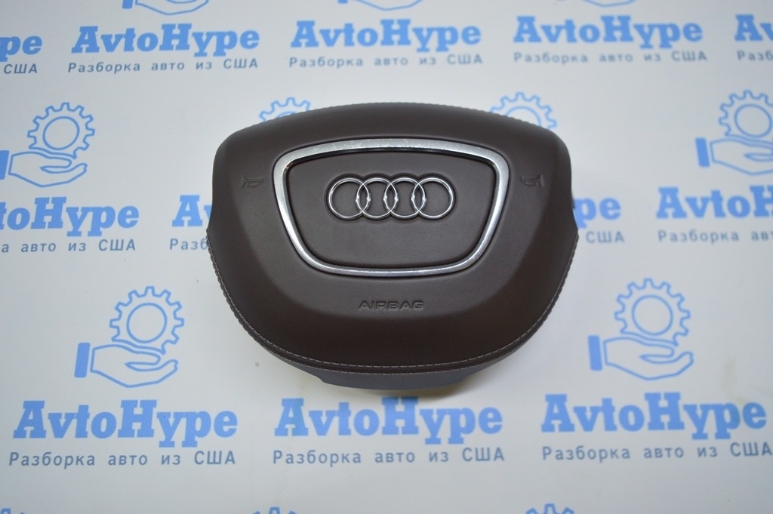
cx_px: 386
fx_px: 644
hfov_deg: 62.0
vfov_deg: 43.5
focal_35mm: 30
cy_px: 257
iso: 400
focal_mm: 20
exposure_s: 1/100
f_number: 3.8
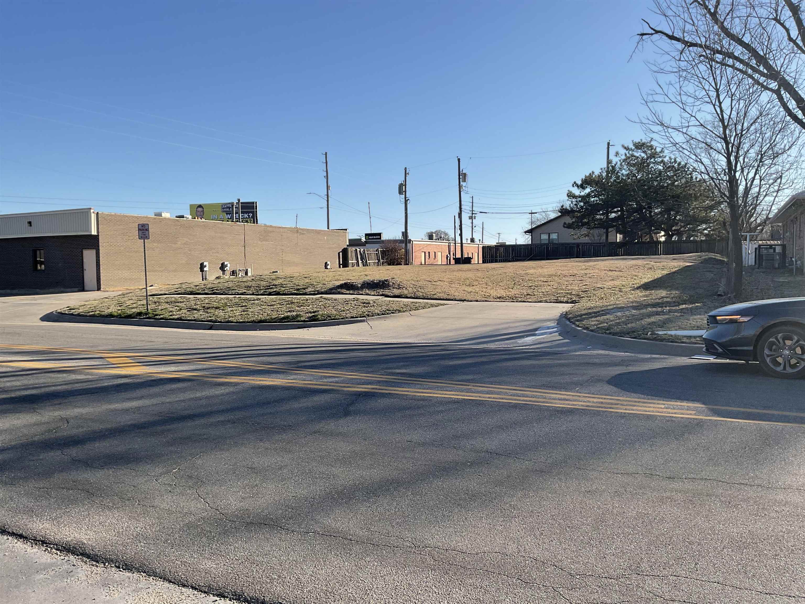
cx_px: 402
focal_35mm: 29
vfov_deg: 48.2
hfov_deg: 61.7
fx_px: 674
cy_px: 302
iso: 16
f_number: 1.8
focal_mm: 3
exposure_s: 1/1626
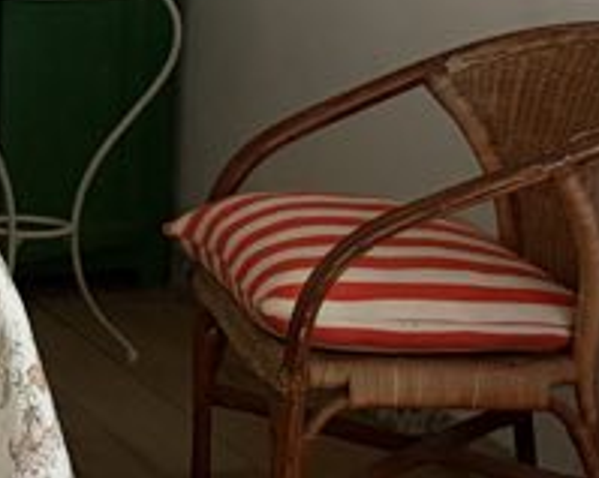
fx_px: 2605
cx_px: -253
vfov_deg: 10.4
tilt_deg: -10.4
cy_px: 0
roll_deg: +0.0
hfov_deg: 12.6
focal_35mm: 147
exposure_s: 1/25
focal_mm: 5.96
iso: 500
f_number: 1.6
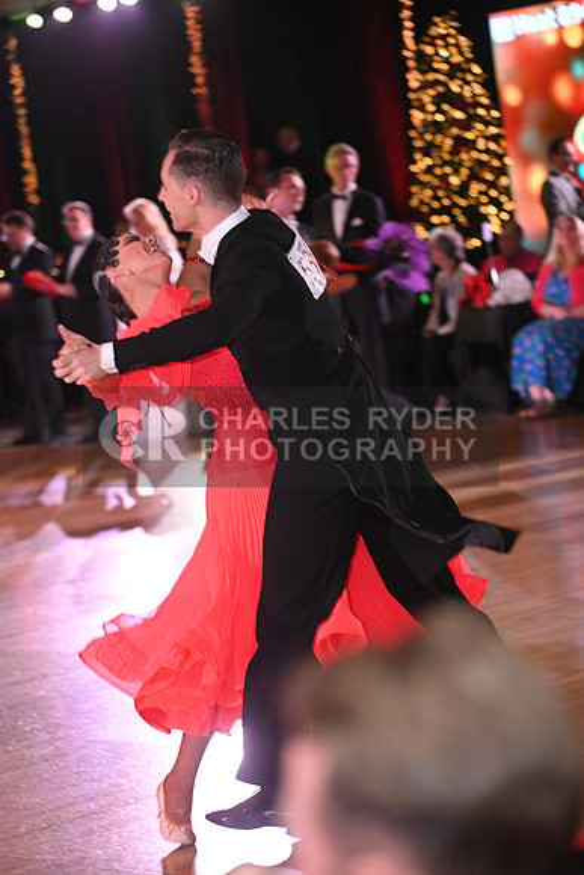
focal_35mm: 122
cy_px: 438
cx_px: 292
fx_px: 2967
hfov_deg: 11.2
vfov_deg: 16.8
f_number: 4.5
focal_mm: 122
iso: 2000
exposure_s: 1/200
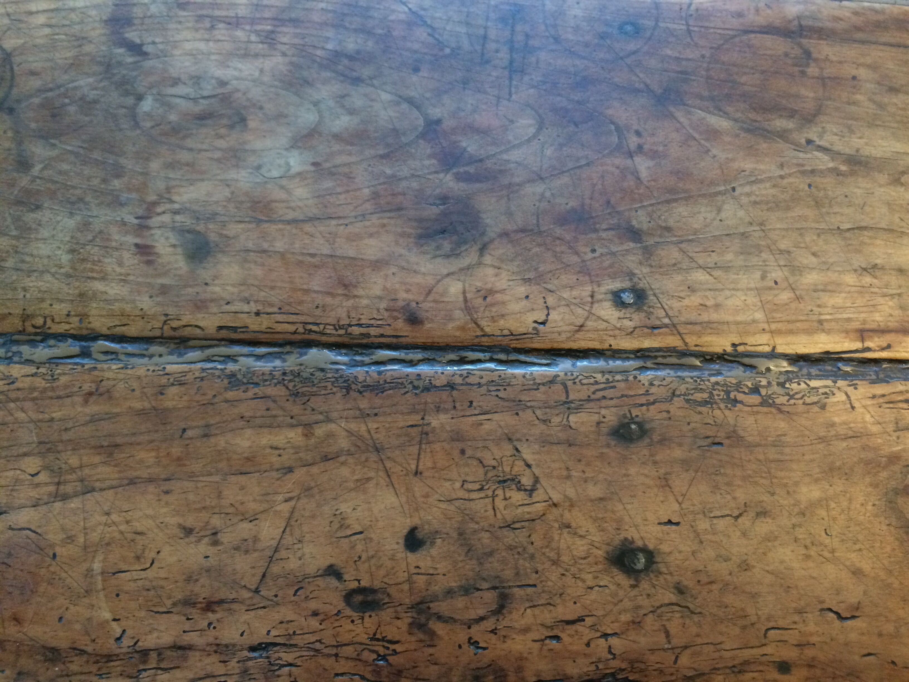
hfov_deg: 61.7
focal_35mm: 29
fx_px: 762
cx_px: 454
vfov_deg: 48.2
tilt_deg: -73.3
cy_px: 341
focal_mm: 4.15
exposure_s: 1/25
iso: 250
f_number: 2.2
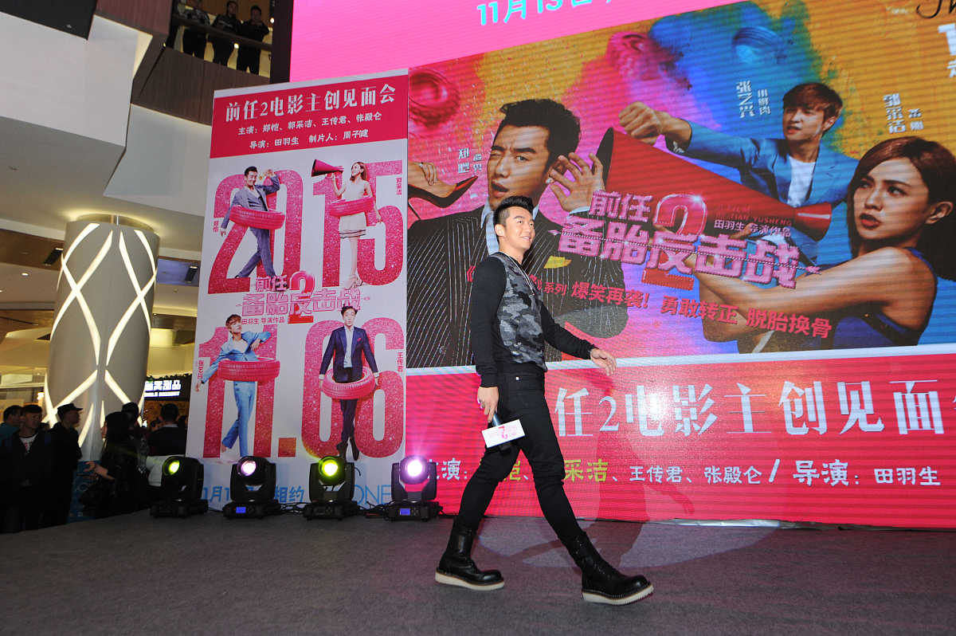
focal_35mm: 22
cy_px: 318
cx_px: 478
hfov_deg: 78.6
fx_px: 584
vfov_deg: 57.1
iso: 1250
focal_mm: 22
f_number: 5.6
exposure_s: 1/200
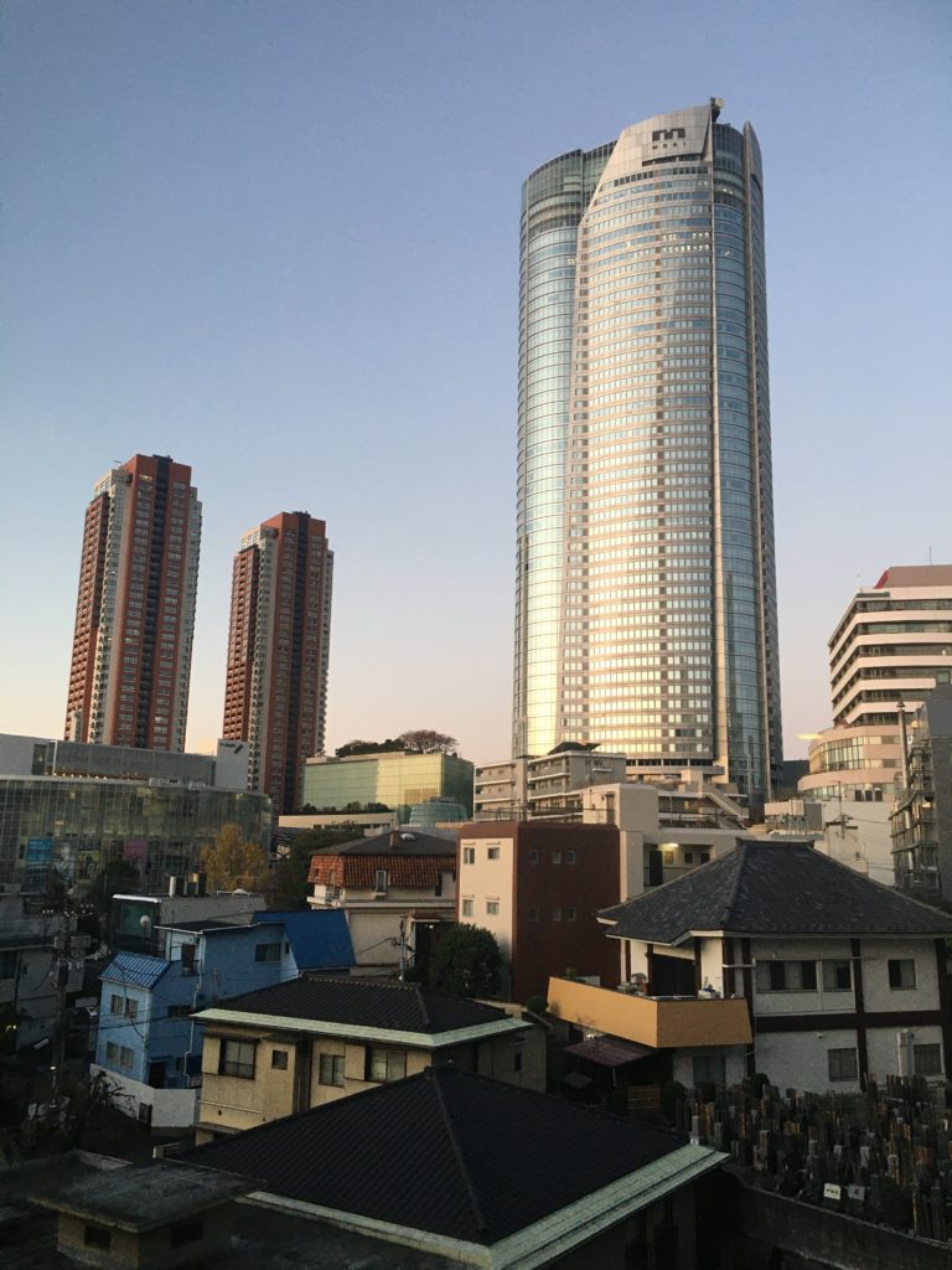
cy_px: 635
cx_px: 476
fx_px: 1063
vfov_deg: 61.7
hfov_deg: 48.2
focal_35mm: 29
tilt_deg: +12.3
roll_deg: -0.3
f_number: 2.2
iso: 32
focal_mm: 4.15
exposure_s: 1/30
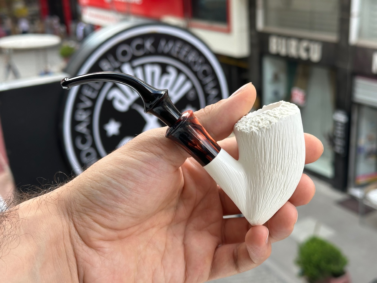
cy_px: 142
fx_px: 523
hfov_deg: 39.7
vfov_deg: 30.3
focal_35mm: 48
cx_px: 188
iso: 64
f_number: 1.78
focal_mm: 6.86
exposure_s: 1/390
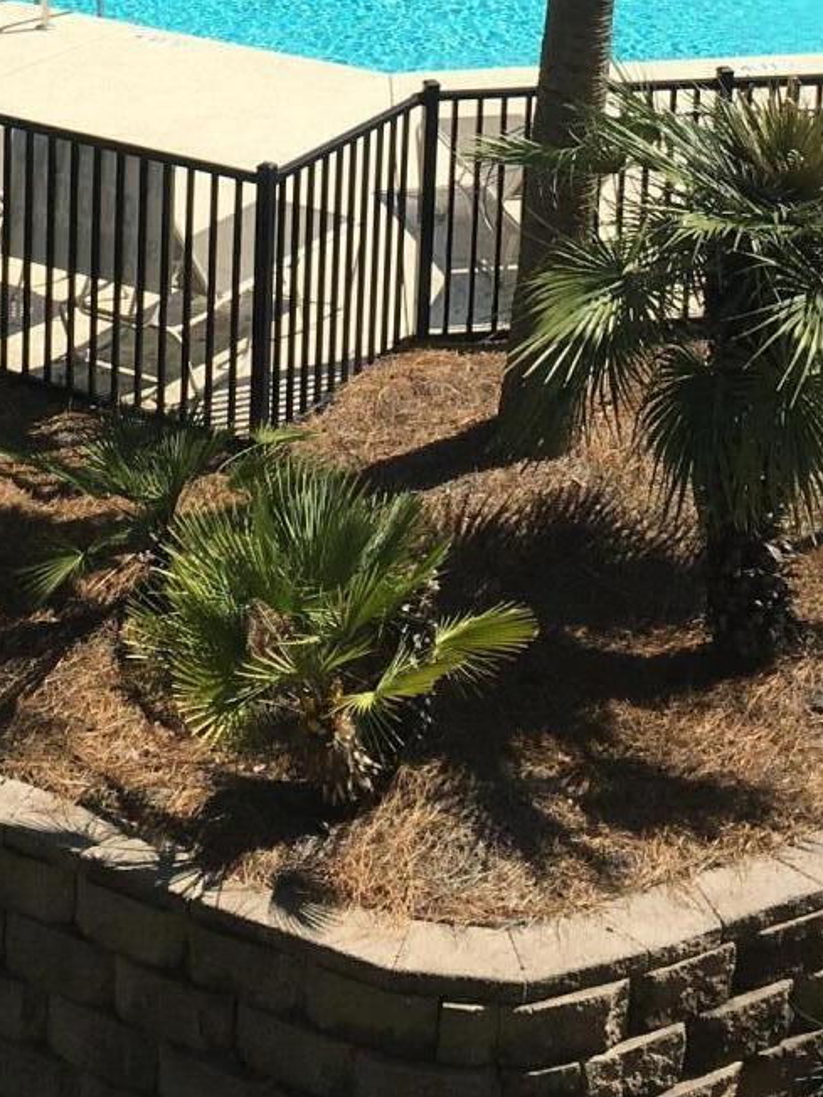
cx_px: 286
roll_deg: -1.4
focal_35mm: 89
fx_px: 2821
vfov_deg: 20.2
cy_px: -311
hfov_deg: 16.6
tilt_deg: -9.8
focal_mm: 4.15
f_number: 2.2
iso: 25
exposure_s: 1/1748
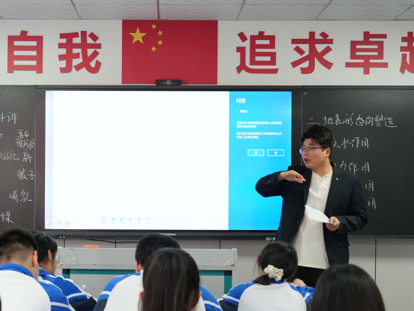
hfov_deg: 26.2
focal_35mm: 74
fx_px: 885
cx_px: 146
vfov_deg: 19.9
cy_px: 198
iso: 1600
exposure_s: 1/60
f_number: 5.6
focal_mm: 52
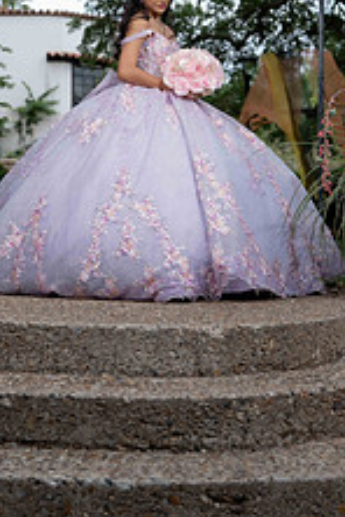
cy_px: 51
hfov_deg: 19.1
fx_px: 1021
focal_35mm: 71
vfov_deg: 27.4
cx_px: 98
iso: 80
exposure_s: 1/800
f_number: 2.2
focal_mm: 35
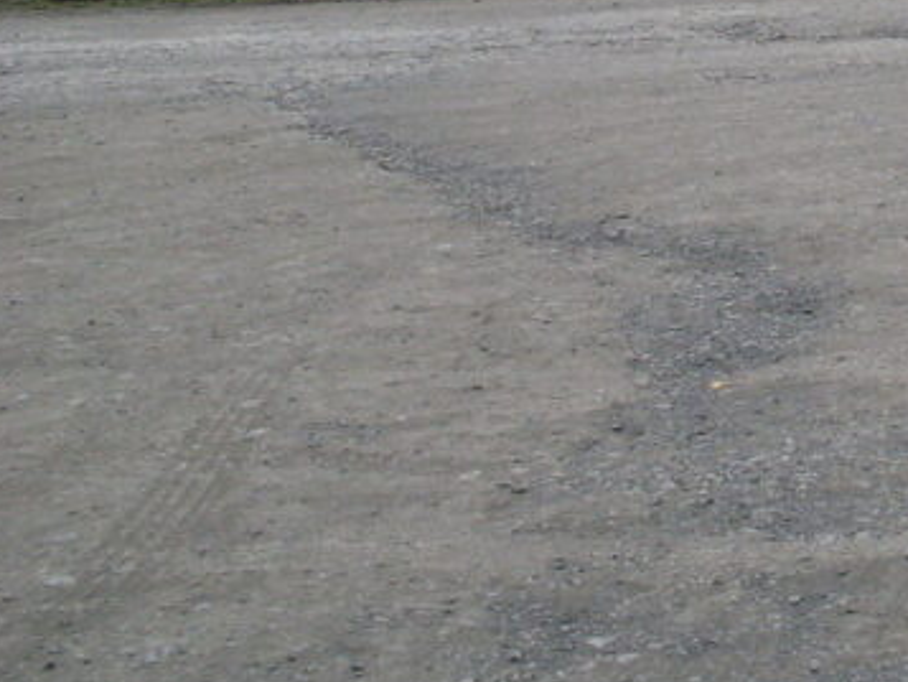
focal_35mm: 109
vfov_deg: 13.3
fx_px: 2860
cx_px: 1284
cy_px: -120
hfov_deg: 16.7
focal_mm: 6.3
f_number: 8.4
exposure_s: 1/125
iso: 80
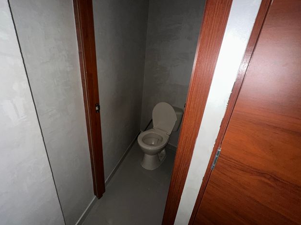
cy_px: 110
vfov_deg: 81.7
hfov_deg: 98.1
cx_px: 144
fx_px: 130
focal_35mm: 15
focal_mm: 2.22
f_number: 2.2
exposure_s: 1/46
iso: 100
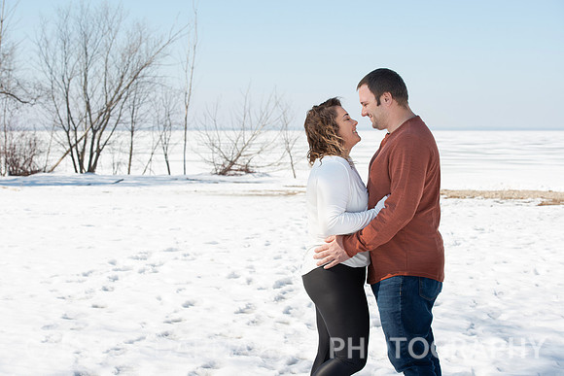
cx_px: 282
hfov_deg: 28.8
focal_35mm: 70
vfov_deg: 19.5
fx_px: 1097
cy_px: 188
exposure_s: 1/250
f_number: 8
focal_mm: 70
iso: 100
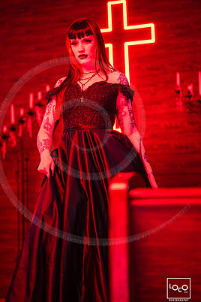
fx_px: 469
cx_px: 94
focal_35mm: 56
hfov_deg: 24.2
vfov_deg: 35.6
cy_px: 148
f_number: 1.2
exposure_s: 1/200
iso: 500
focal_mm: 50
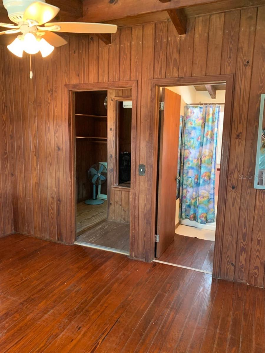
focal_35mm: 26
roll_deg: -1.6
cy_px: 176
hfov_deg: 53.1
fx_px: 265
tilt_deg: -9.6
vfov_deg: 67.3
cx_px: 132
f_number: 1.8
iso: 400
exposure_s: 1/40
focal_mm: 4.25
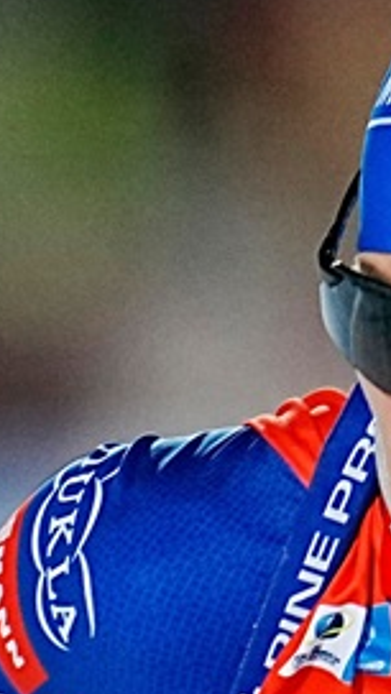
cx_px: 534
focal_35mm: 2961
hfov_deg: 0.4
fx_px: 54576
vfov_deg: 0.7
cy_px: 820
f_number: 2.8
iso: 1000
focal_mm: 400
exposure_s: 1/1000
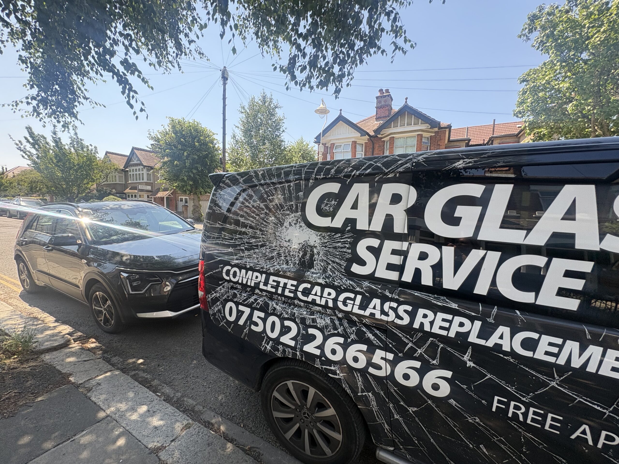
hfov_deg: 102.1
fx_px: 250
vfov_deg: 85.7
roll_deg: +0.5
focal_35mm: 14
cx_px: 310
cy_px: 232
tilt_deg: -6.3
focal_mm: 2.22
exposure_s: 1/322
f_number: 2.2
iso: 64
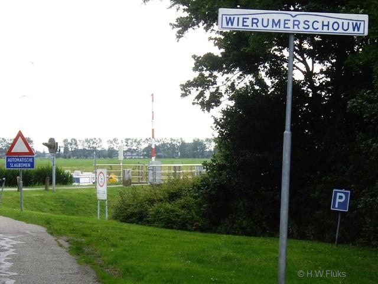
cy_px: 142
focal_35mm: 92
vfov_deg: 16.1
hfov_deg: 21.3
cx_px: 189
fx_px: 1005
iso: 64
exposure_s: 1/125
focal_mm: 19.4
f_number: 4.8
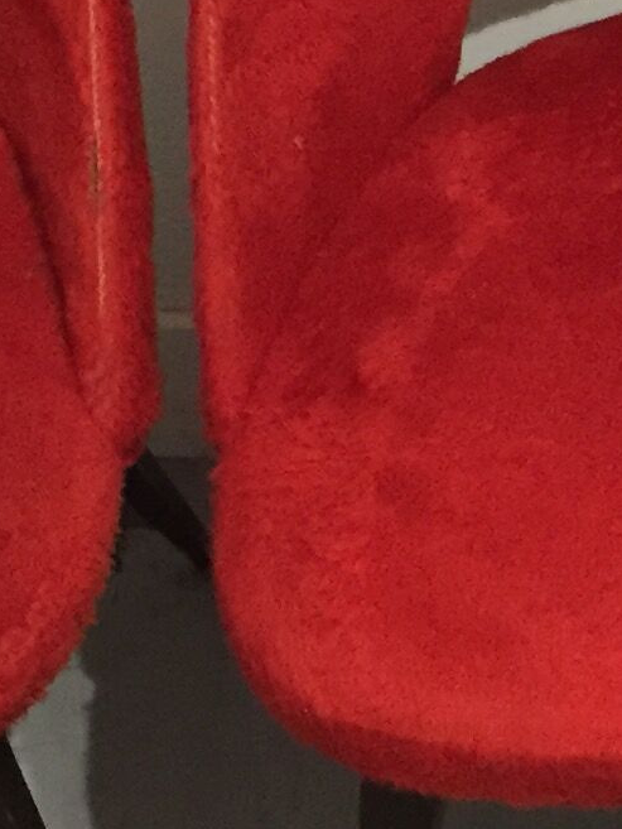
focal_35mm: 144
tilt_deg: -52.8
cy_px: 539
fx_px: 3449
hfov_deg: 10.1
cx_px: 760
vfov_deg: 13.7
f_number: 2.2
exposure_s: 1/17
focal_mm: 4.15
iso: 320
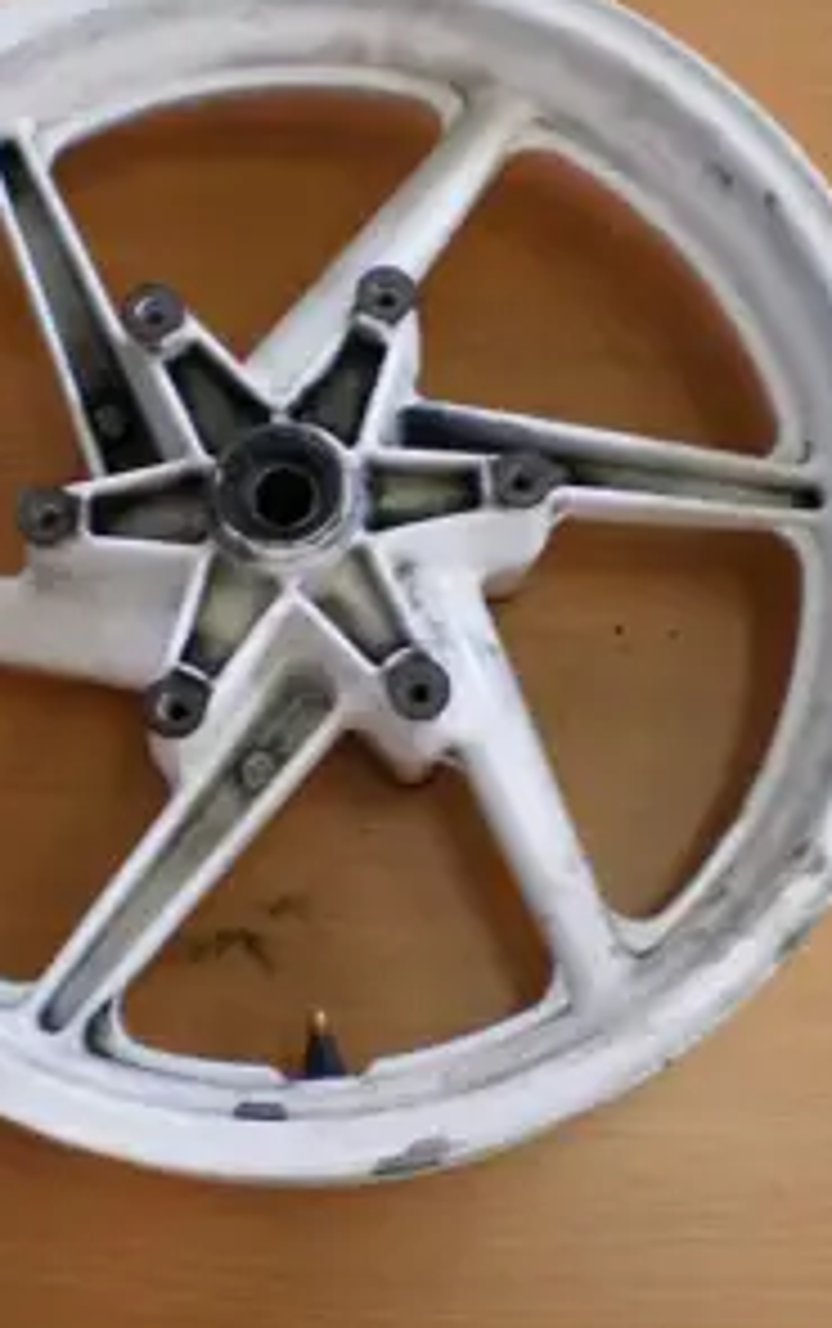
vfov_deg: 32.9
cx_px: 234
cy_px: 621
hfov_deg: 20.9
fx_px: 2244
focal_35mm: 62
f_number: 3.1
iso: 100
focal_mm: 6.3
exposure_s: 1/30
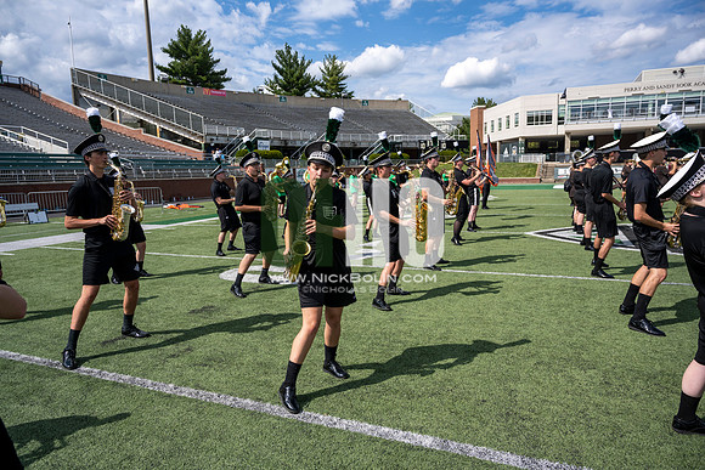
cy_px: 235
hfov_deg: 73.7
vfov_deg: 53.2
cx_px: 352
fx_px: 470
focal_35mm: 24
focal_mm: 24
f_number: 5
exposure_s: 1/1600
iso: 200
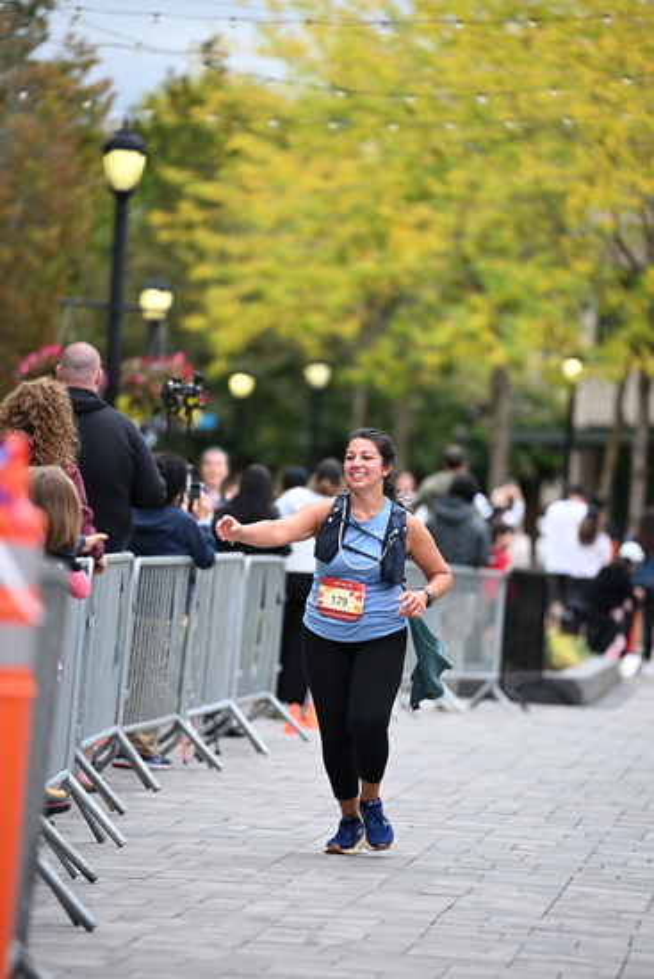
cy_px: 490
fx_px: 5446
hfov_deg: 6.9
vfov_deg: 10.3
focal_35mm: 200
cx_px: 327
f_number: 2.8
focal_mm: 200
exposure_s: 1/2000
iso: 640
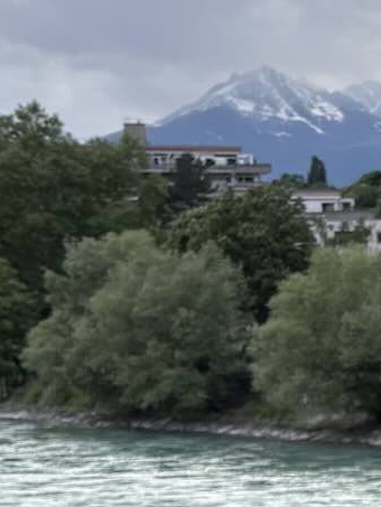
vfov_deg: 12.6
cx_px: 764
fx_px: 2244
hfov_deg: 9.1
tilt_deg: -5.1
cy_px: 578
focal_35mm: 153
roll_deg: +2.9
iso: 64
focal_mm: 5.96
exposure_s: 1/1337
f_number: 1.6
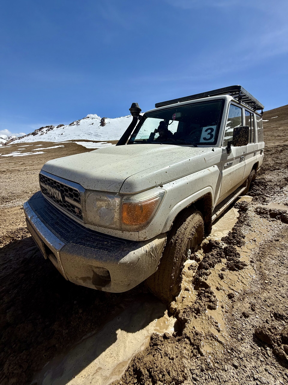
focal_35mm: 14
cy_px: 192
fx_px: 155
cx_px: 144
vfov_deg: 102.1
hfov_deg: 85.7
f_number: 2.2
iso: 50
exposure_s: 1/4425
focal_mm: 2.22
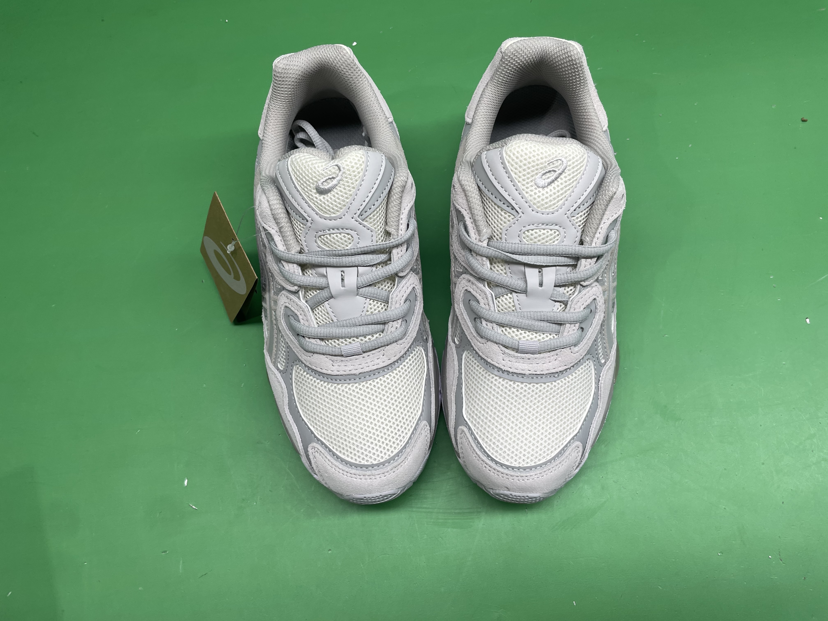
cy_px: 310
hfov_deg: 67.3
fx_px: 622
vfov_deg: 53.1
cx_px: 414
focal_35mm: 26
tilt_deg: -69.8
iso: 32
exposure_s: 1/114
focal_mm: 4.2
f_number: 1.6
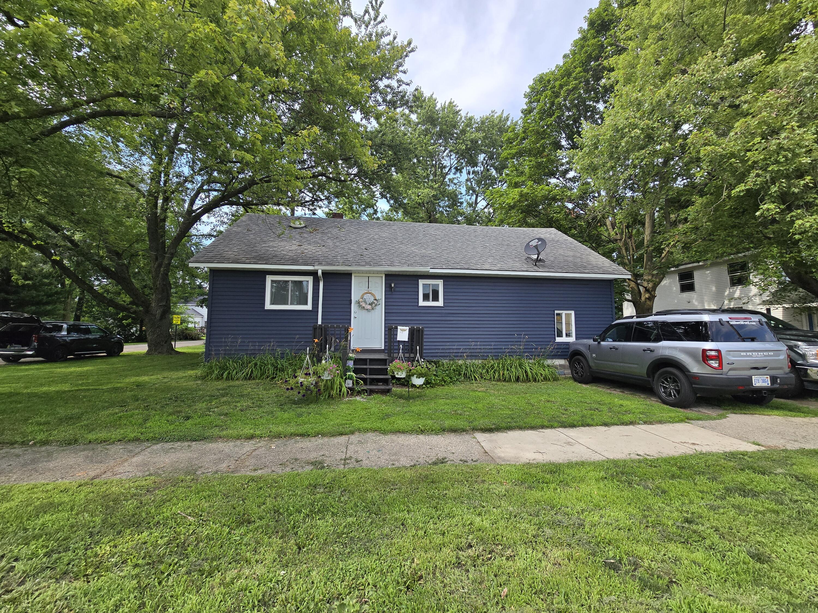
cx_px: 409
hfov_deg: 106.2
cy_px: 306
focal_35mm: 13
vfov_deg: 89.9
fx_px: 307
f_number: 2.2
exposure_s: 1/2000
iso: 100
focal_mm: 2.2
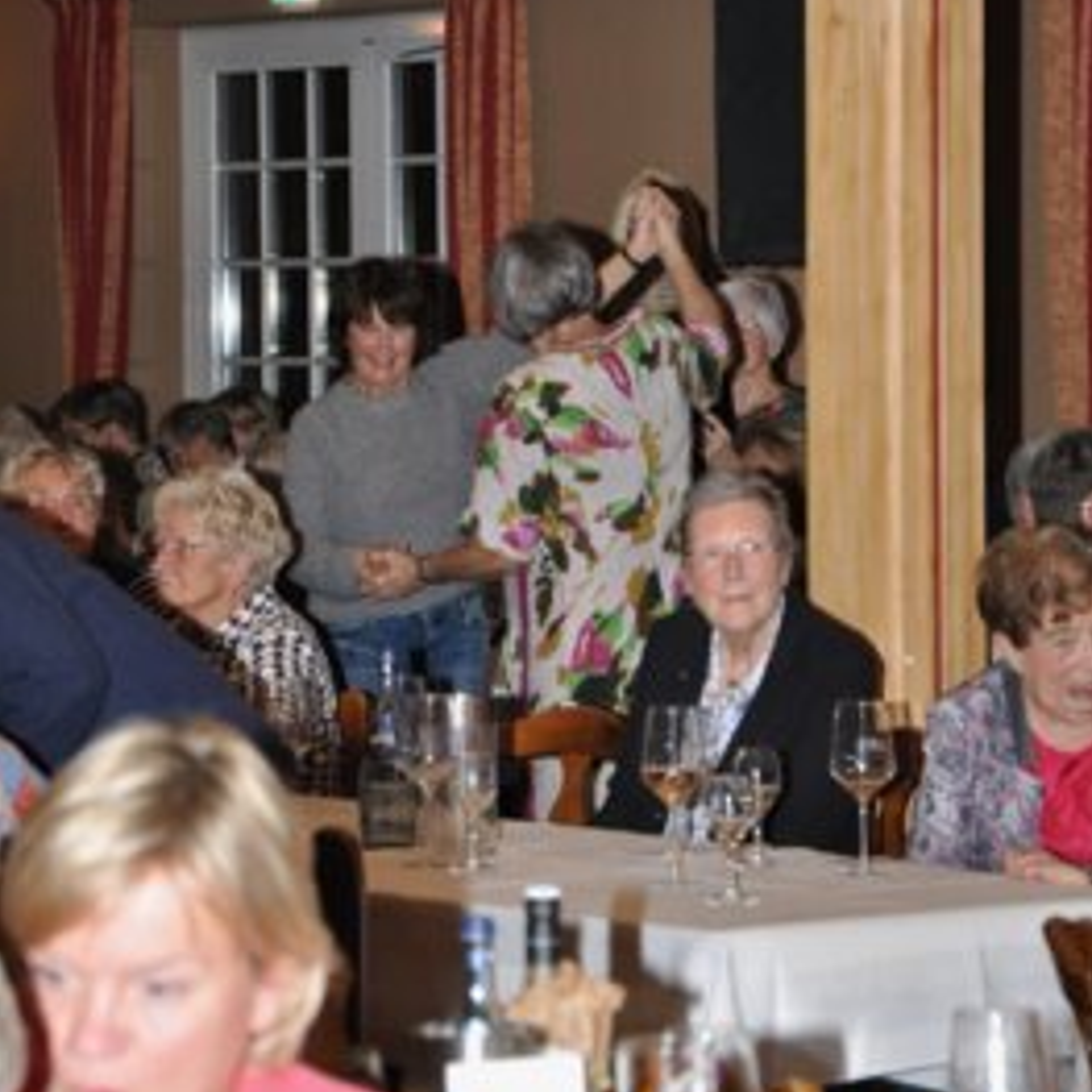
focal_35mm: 155
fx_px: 5532
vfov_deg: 11.3
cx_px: 548
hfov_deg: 11.3
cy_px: 320
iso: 800
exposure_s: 1/60
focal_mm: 80
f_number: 5.3
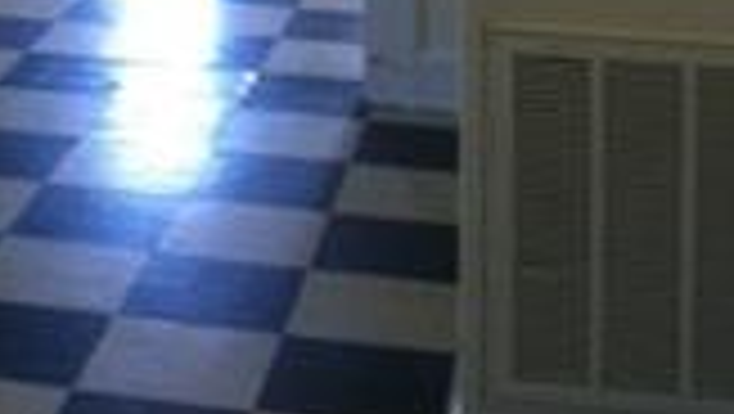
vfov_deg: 10.0
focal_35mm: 112
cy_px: -423
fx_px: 2182
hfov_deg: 18.8
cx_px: 68
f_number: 2.8
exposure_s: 1/19
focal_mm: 3.85
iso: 80
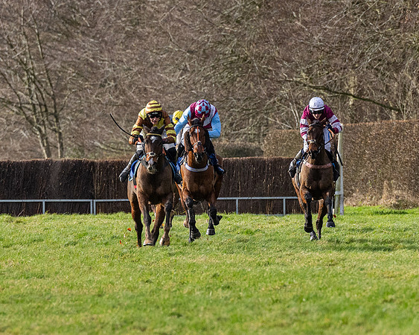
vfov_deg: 2.5
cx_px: 160
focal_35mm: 611
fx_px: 7577
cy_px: 264
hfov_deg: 3.2
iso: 800
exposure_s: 1/2500
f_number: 4
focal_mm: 200
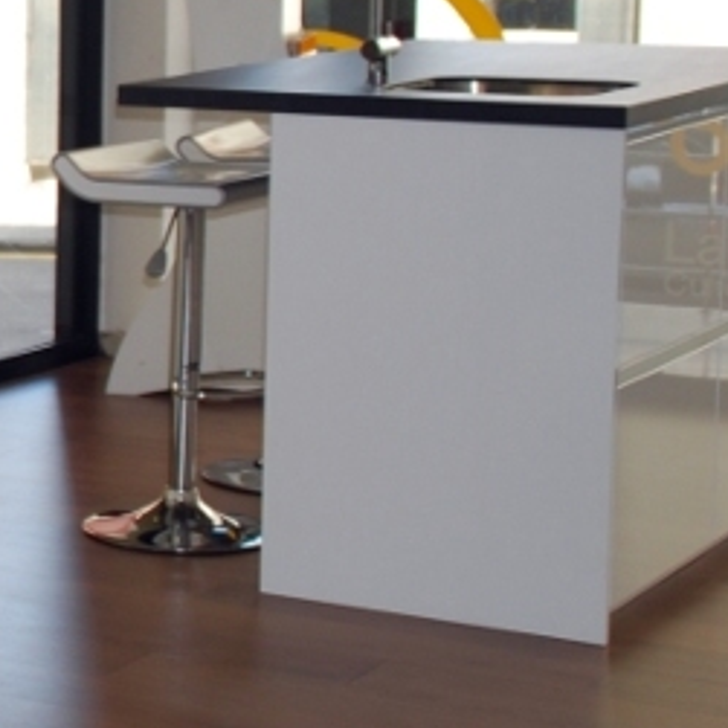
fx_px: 3046
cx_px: -560
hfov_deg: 12.5
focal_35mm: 128
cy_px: 209
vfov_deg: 13.6
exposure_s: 1/125
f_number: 4
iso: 180
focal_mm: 28
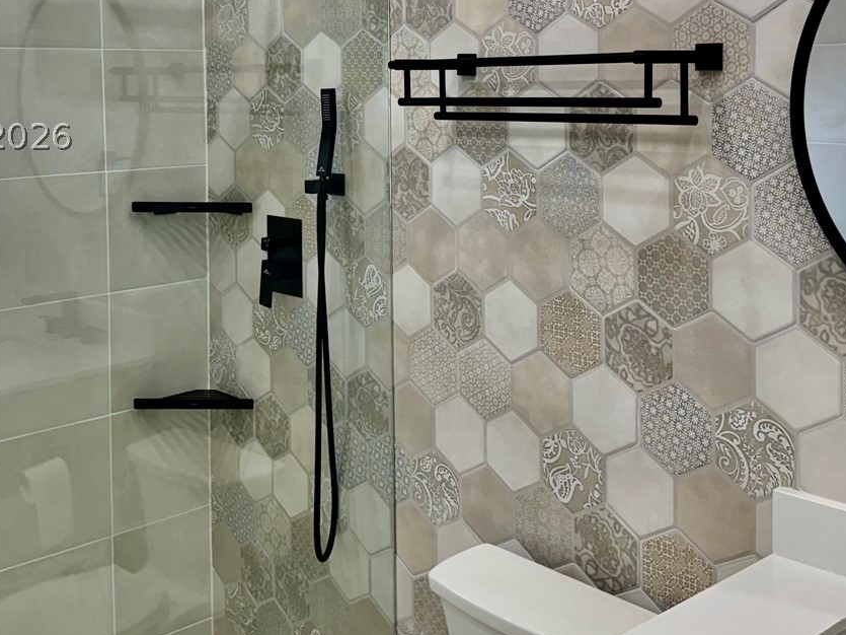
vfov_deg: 30.8
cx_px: 382
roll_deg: +0.6
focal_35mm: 46
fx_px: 1124
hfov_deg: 41.2
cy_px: 136
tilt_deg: -3.8
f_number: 1.78
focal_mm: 6.76
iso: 80
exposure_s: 1/167
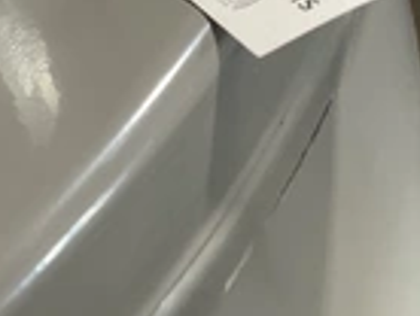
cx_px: 33
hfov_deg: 22.6
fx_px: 1021
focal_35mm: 84
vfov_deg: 16.7
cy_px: -88
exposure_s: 1/60
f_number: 1.8
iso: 125
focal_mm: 3
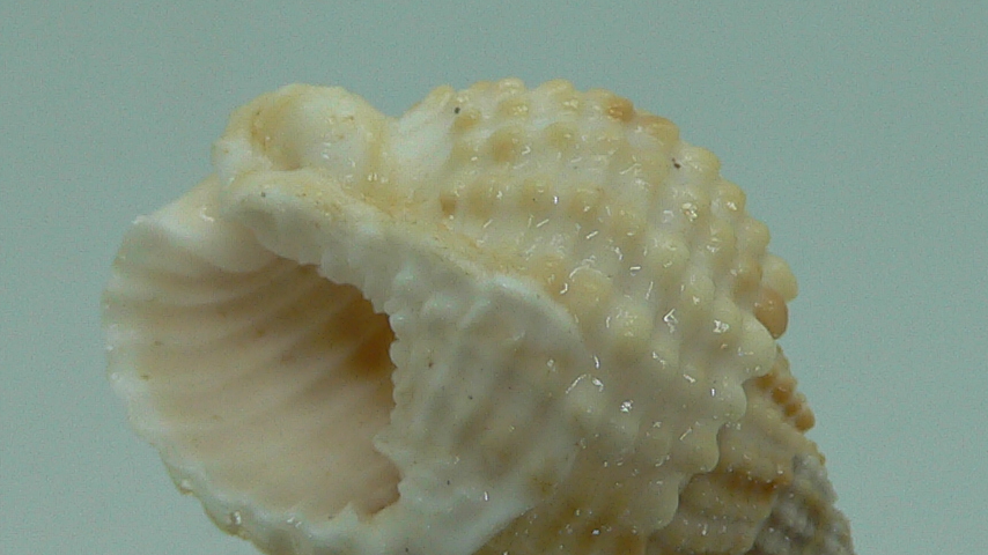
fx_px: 2357
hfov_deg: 23.7
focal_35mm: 90
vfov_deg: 13.4
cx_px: 508
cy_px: 447
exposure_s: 1/60
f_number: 2.8
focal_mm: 4.6
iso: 80
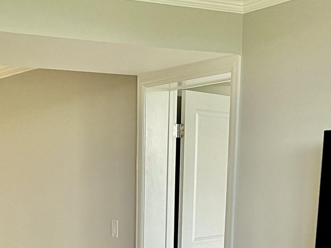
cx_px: 87
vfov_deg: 18.2
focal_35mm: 74
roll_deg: +0.5
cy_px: 347
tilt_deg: -14.7
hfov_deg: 26.0
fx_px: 708
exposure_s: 1/60
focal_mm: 5.1
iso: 100
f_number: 1.6
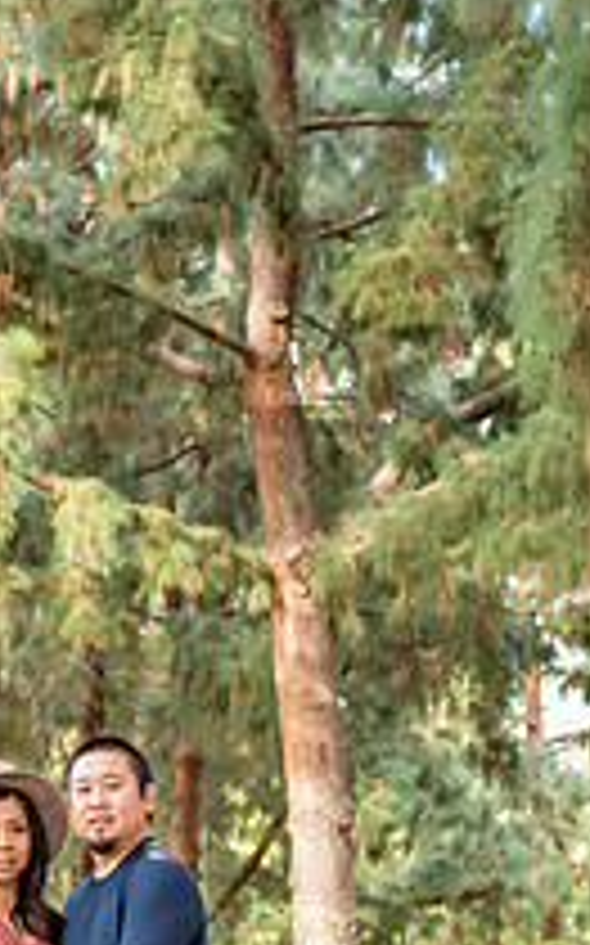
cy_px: 711
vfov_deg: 19.7
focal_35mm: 105
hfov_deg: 12.3
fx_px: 2705
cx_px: 23
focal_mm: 48
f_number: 5
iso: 500
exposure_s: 1/125
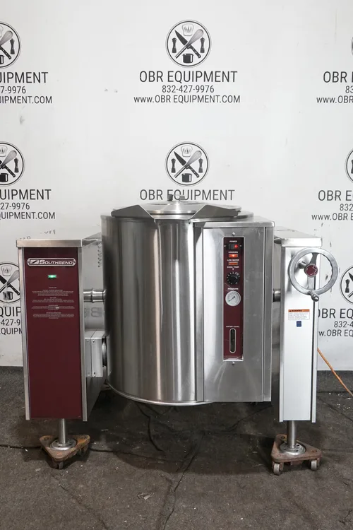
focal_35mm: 34
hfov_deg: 38.9
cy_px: 265
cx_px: 176
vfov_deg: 55.8
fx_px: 500
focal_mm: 12.76
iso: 800
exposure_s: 1/40
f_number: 3.5
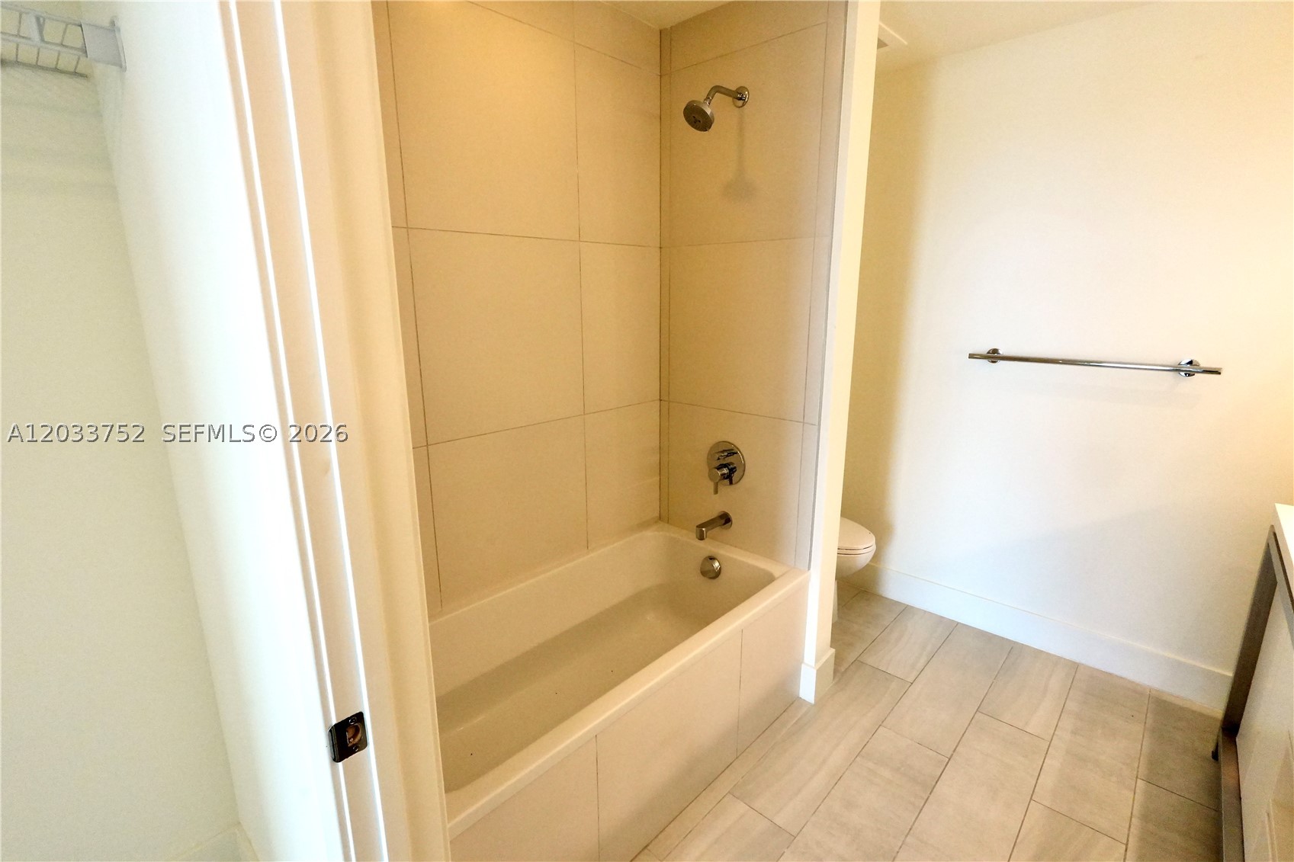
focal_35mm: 16
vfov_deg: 72.0
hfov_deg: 95.0
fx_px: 593
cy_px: 431
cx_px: 647
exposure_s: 1/30
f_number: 16
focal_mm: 11
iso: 3200
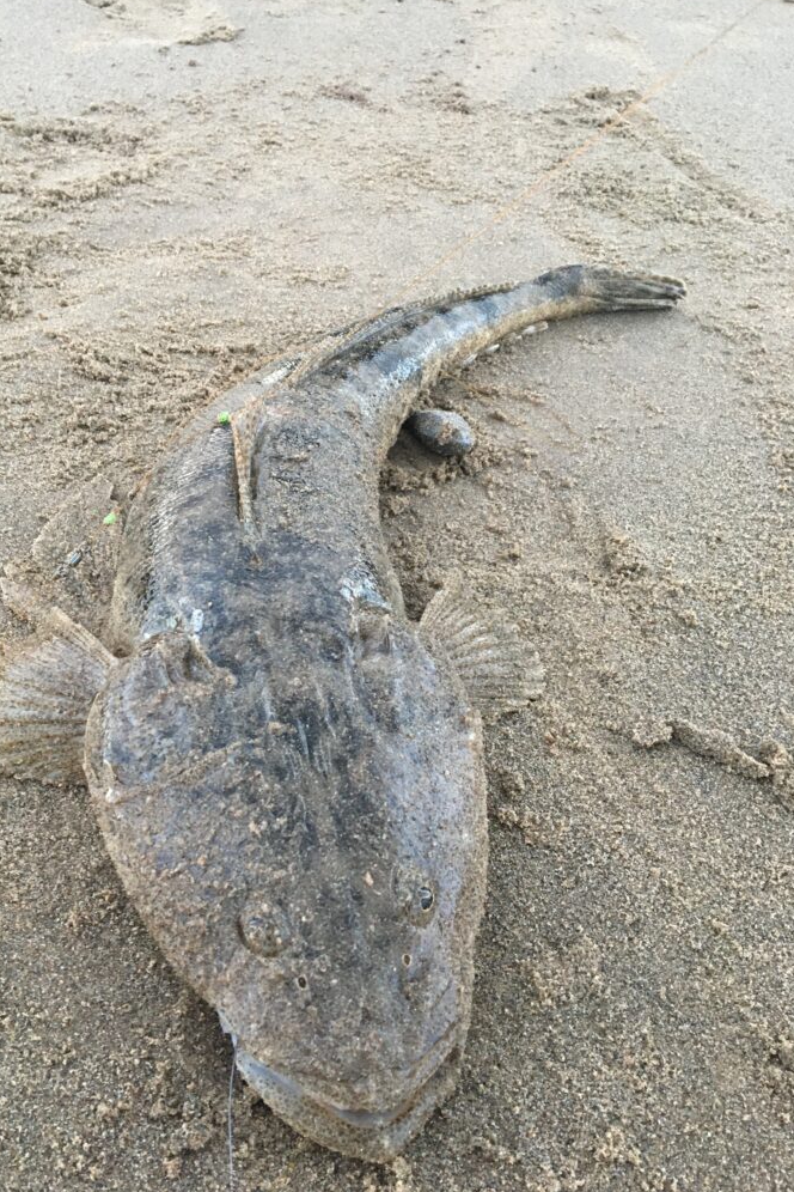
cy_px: 601
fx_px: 1026
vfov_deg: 60.3
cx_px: 340
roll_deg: -3.0
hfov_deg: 42.2
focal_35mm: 31
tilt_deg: -39.3
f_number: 2.2
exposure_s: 1/33
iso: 200
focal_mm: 4.15
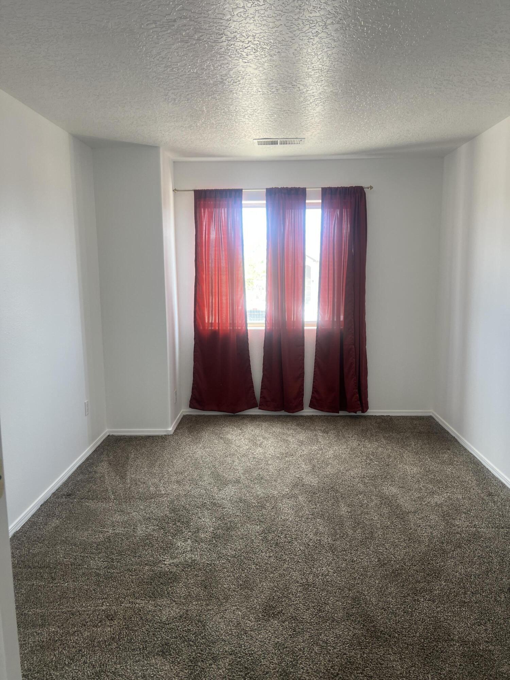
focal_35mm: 26
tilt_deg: -7.9
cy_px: 340
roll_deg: +0.8
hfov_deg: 53.1
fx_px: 511
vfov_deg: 67.3
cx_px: 255
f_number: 1.5
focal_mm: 5.7
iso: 80
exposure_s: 1/121
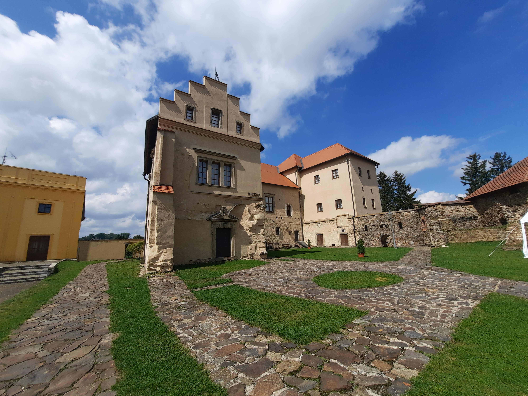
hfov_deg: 106.2
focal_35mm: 13
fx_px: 198
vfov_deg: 89.9
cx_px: 264
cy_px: 198
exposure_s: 1/2083
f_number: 2.2
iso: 40
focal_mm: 1.74
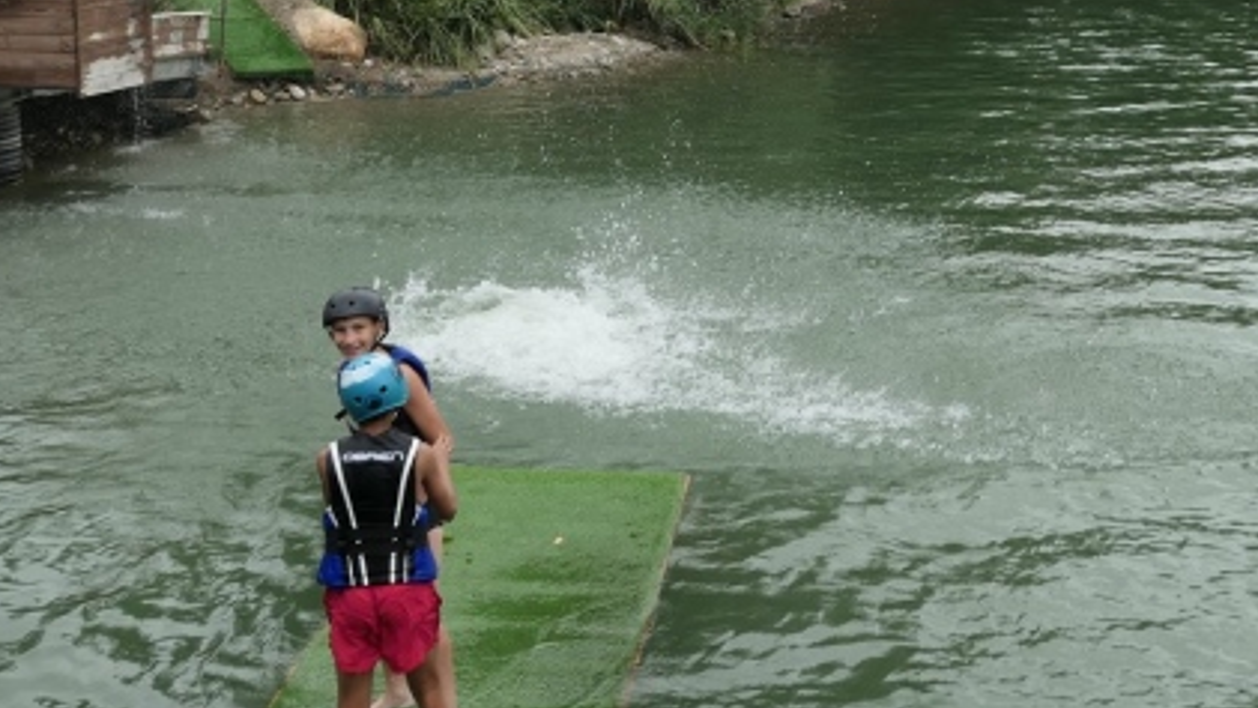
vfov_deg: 20.5
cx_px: 816
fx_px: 1935
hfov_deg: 35.7
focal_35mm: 58
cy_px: 137
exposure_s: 1/640
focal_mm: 9.3
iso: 125
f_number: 2.8
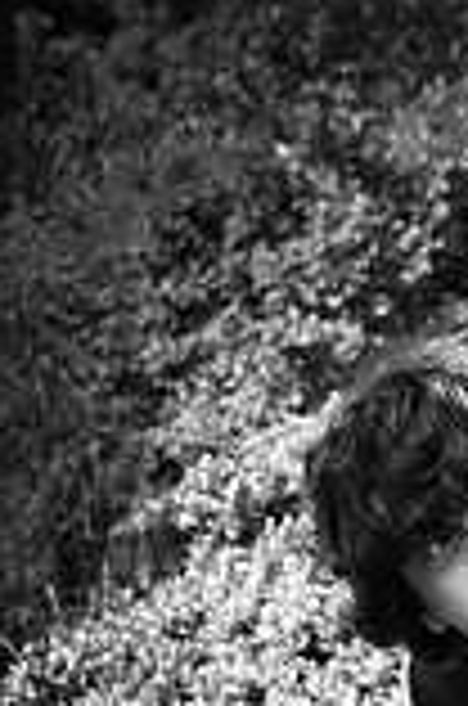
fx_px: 4387
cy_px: 935
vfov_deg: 9.0
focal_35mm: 224
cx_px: 560
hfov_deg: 6.1
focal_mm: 52
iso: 200
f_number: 4.8
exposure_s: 1/250
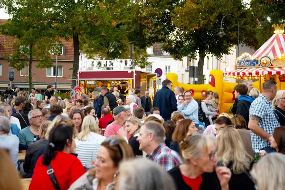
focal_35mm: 42
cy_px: 95
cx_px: 142
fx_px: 332
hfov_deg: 46.4
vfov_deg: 31.9
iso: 500
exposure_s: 1/160
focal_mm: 42
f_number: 2.8
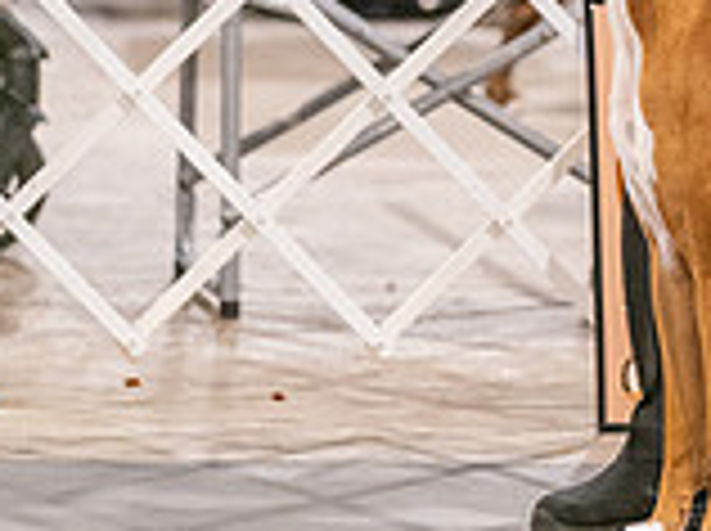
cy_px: -223
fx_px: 11157
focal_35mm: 544
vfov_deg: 2.7
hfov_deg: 3.6
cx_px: 738
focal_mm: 154
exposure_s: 1/250
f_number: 3.2
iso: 6400
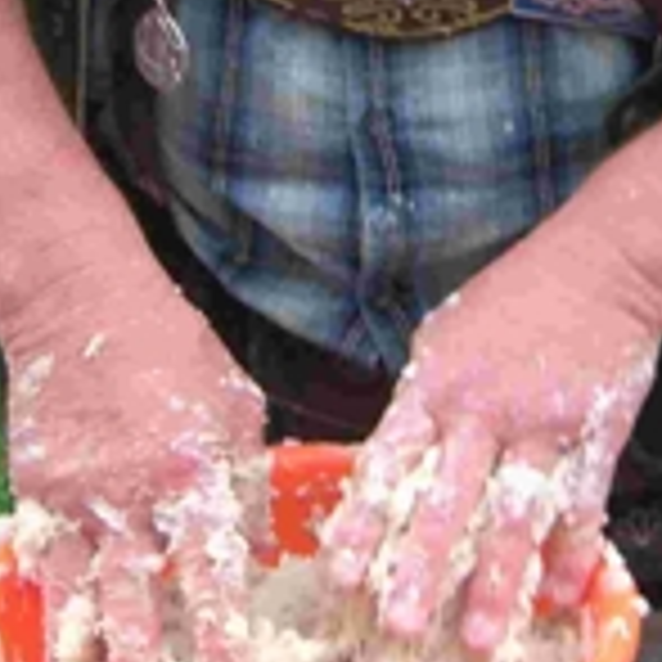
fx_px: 3224
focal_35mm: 149
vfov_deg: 11.6
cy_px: -65
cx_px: 419
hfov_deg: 11.7
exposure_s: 1/125
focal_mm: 7.9
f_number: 2.8
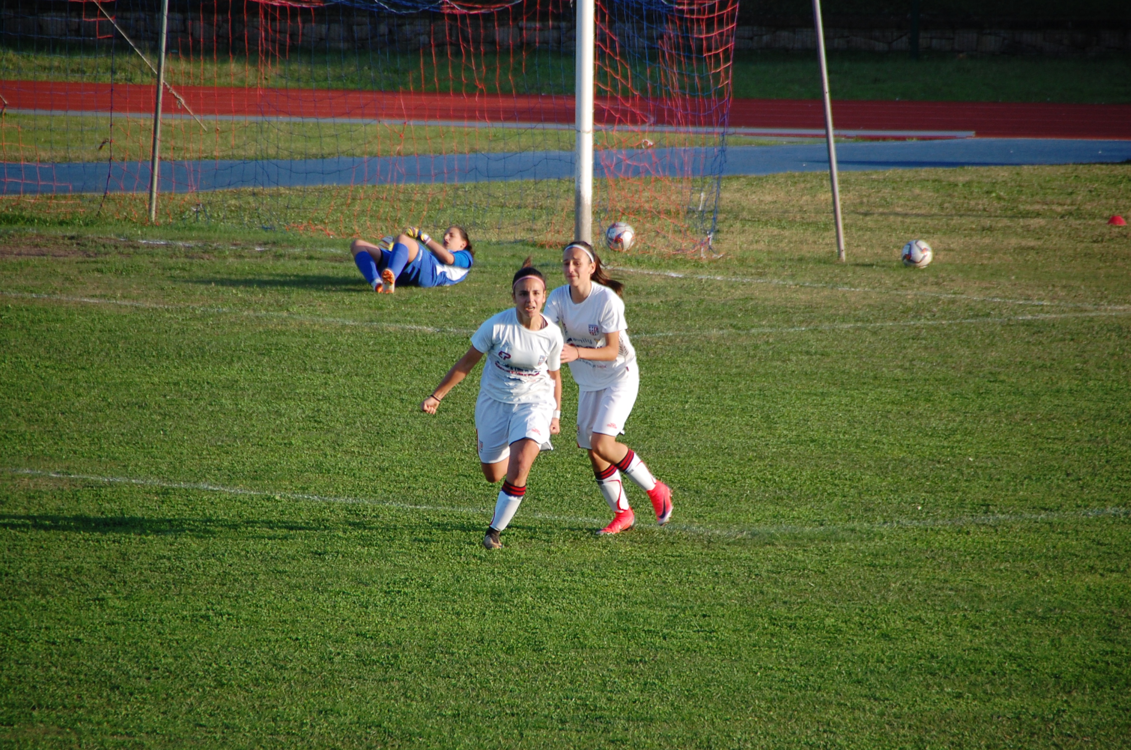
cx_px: 566
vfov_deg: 3.7
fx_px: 11761
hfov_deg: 5.5
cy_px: 375
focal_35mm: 375
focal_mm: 250
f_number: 6.3
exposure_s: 1/500
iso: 400
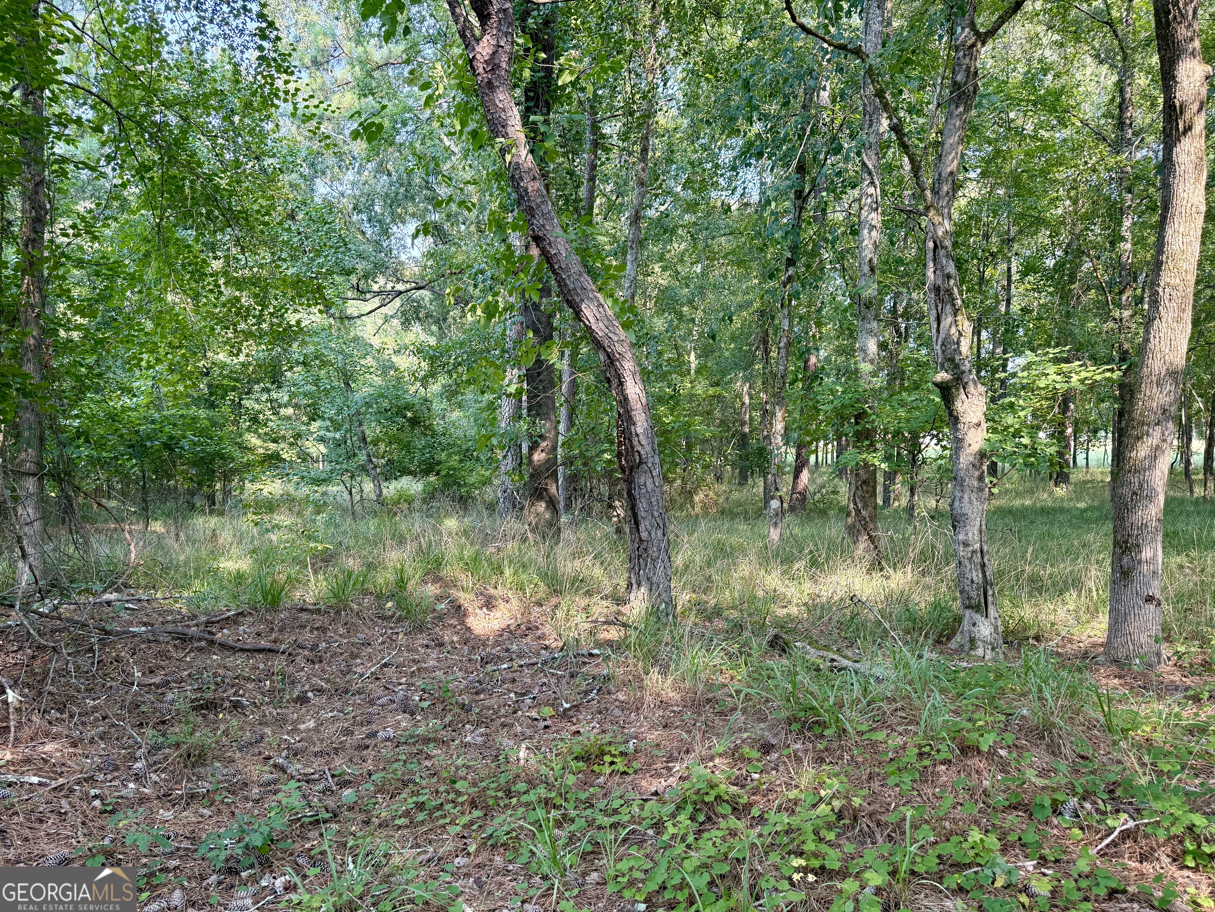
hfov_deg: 71.6
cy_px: 456
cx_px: 608
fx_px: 842
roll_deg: -0.3
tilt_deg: +0.0
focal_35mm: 24
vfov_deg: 56.8
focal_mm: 6.76
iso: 125
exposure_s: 1/242
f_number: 1.78
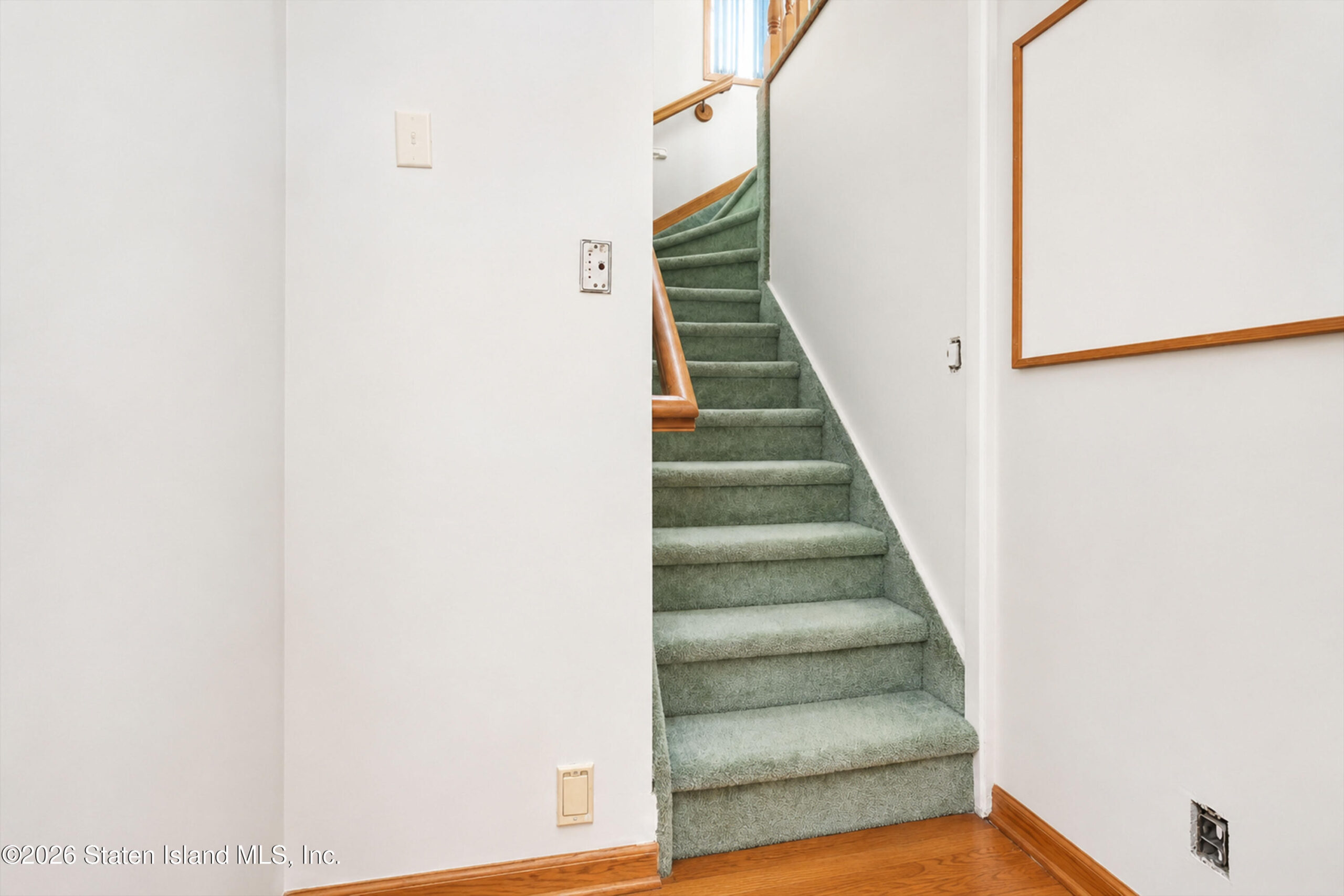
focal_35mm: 16
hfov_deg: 95.0
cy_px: 448
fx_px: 616
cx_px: 672
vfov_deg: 72.1
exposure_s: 1/10
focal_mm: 16.5
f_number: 4
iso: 64
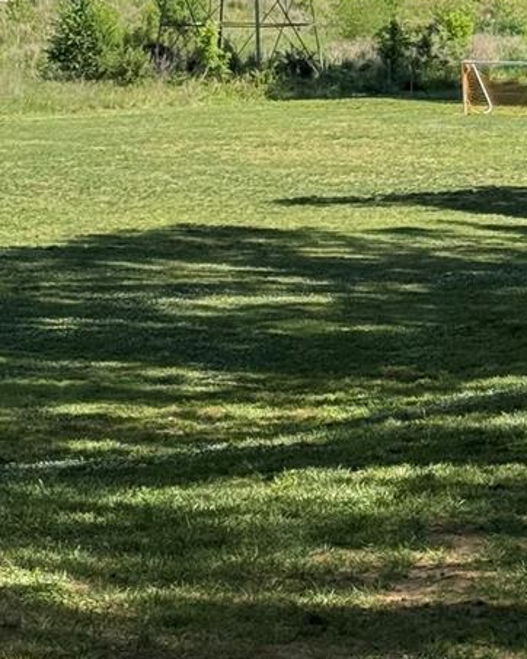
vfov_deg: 12.1
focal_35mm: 159
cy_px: 500
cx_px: 163
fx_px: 3102
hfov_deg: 9.7
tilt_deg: -9.9
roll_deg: -0.7
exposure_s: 1/2976
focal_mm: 6.76
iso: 80
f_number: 1.78
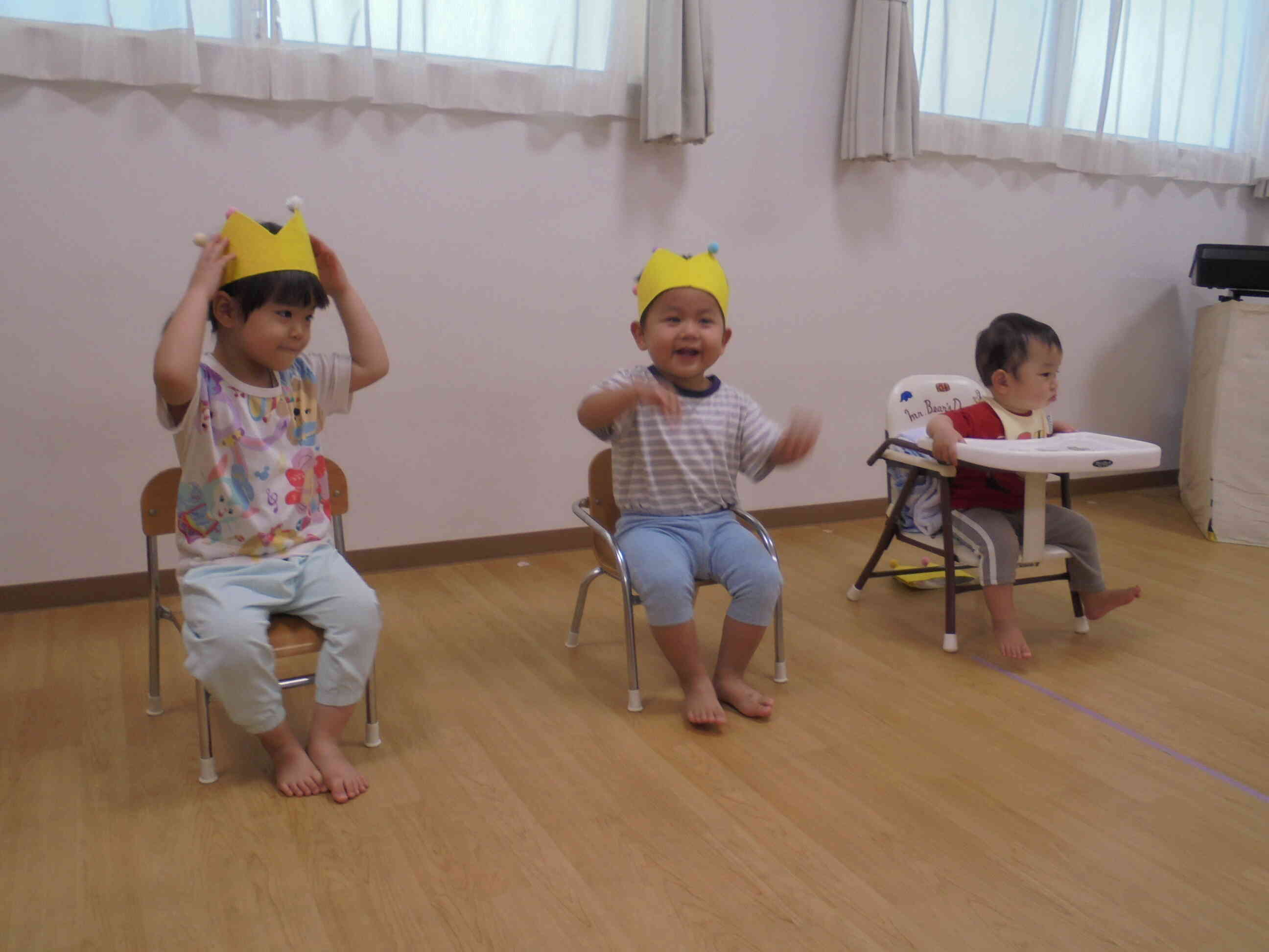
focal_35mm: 29
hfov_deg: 61.7
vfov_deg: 48.2
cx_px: 634
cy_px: 476
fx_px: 1063
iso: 100
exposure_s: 1/30
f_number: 3.7
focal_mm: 5.3
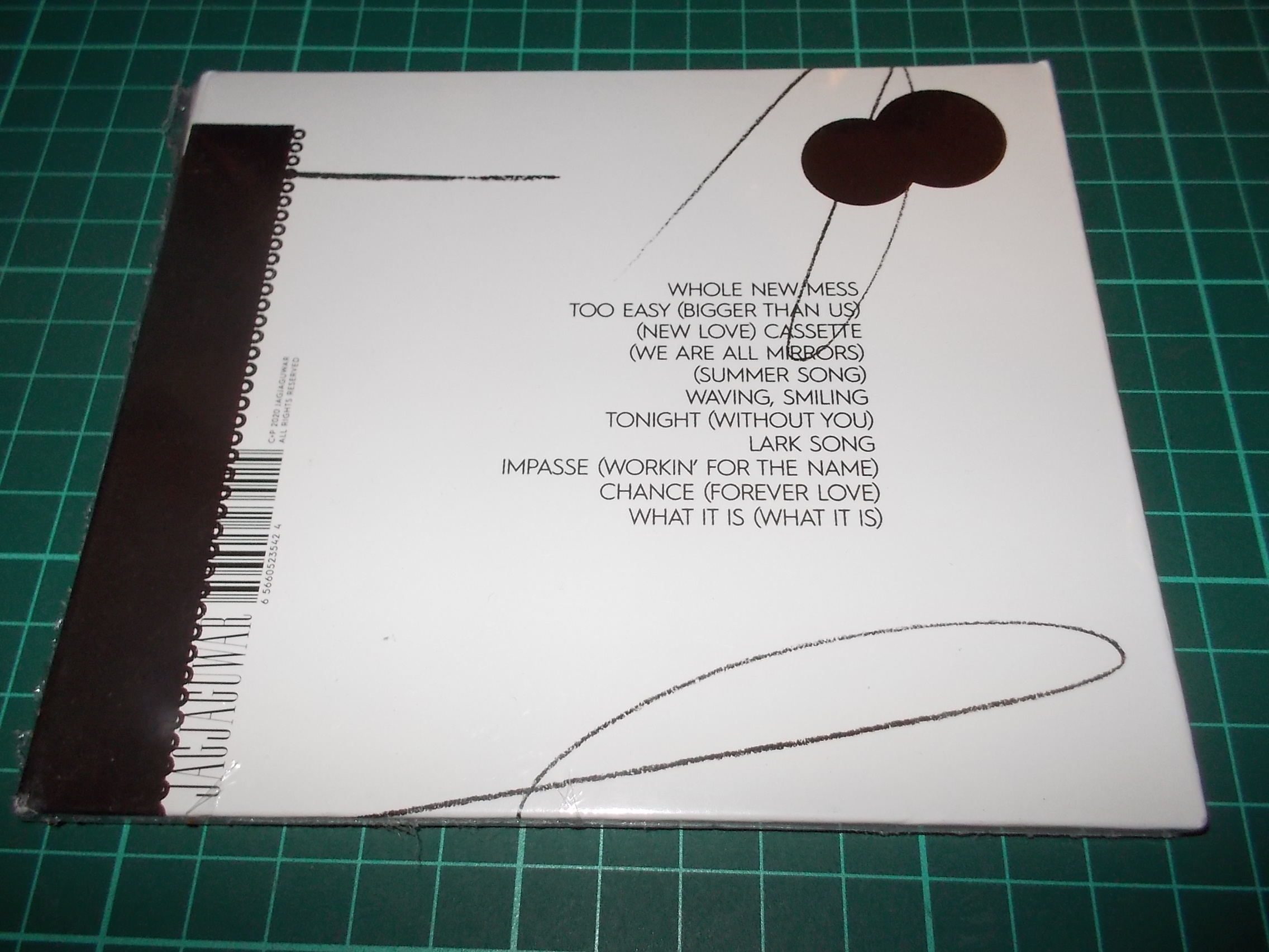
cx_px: 634
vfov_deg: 48.2
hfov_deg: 61.7
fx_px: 1063
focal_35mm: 29
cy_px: 476
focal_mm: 4.1
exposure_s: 1/30
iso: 200
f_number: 3.3
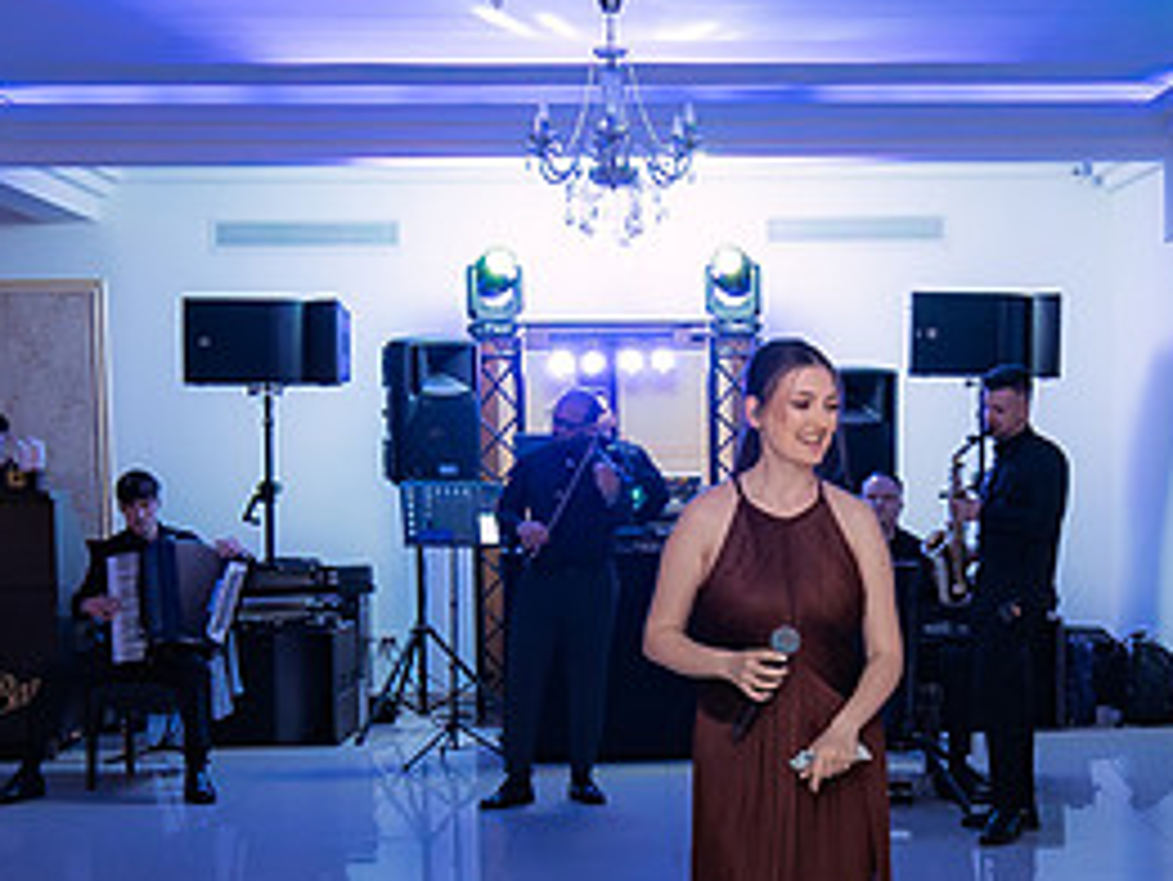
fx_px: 2170
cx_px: 806
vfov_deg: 22.8
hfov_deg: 30.0
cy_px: 618
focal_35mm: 64
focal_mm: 15
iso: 1600
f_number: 2.8
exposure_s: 1/200
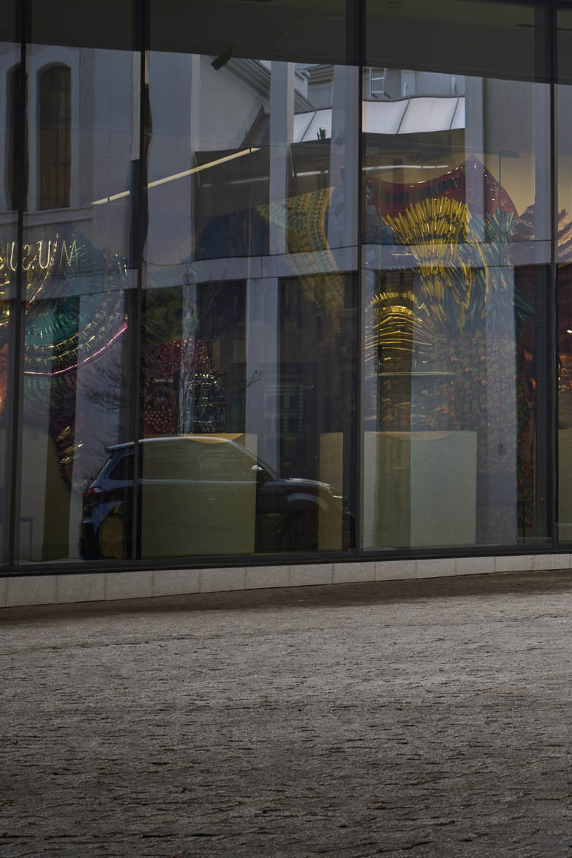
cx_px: 1173
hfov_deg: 10.7
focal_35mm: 116
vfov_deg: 17.5
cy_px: 185
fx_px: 2764
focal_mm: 42
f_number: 10
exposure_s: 1/2.5
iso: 100
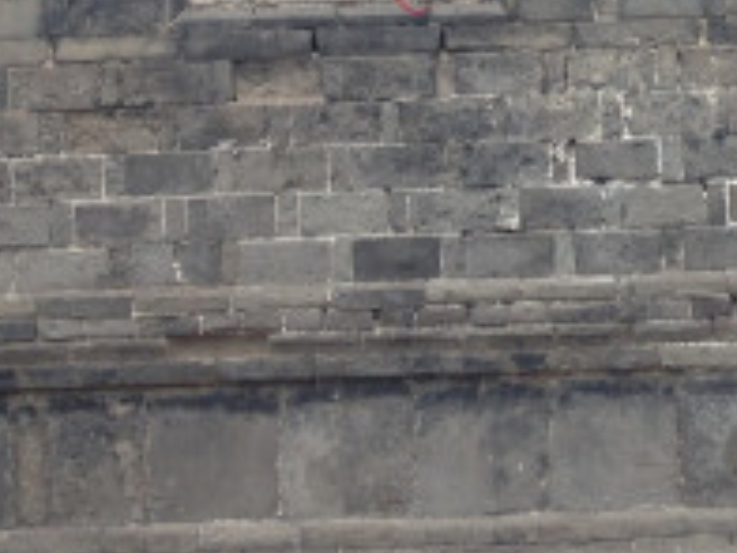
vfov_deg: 14.0
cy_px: -203
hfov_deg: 19.2
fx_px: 2150
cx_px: 620
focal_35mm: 101
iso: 50
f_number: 2.4
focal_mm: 4.12
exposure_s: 1/121
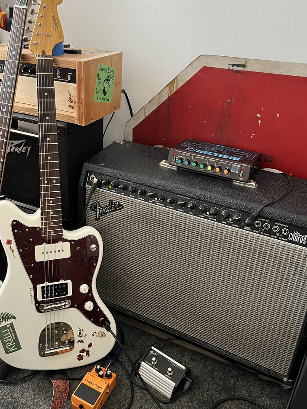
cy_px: 167
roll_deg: -2.6
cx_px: 122
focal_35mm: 33
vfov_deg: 55.0
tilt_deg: -25.1
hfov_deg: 42.7
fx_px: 390
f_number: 1.6
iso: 250
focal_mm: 5.1
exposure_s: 1/60
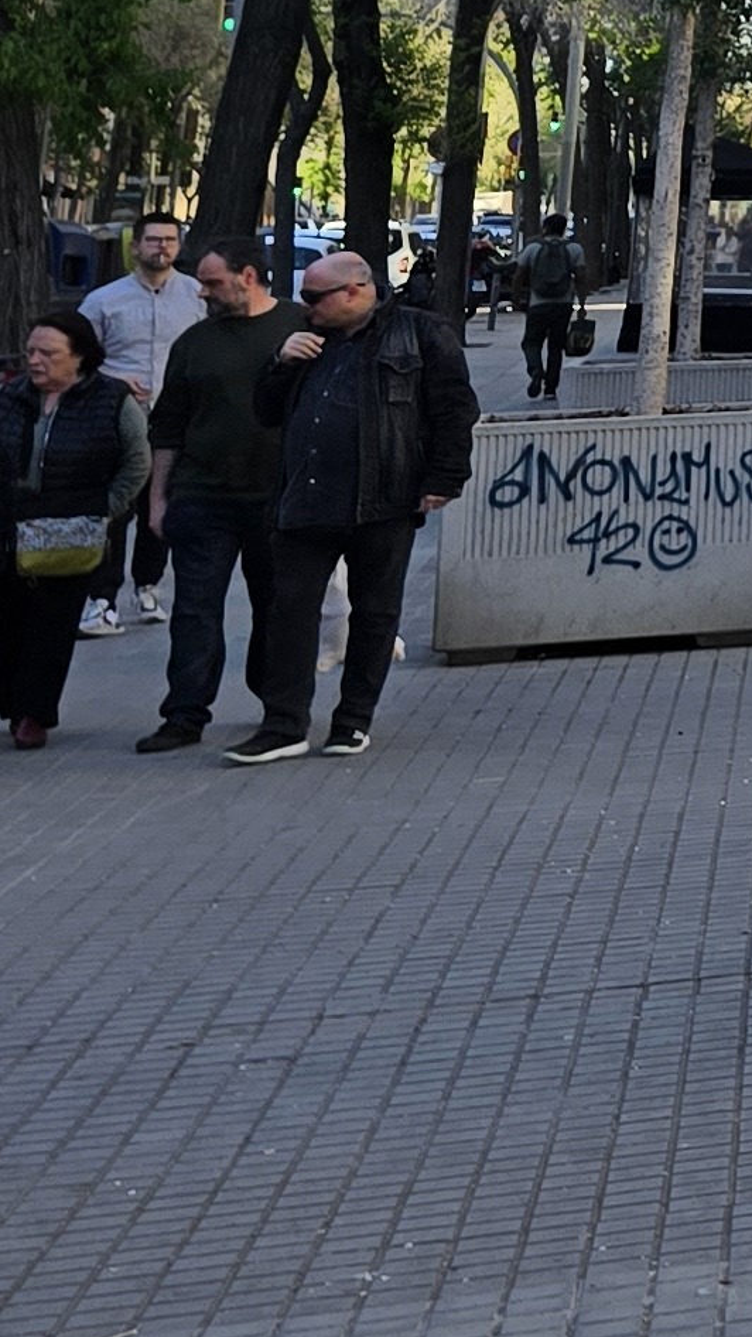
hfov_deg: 8.4
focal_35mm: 106
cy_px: -382
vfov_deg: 18.8
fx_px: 3758
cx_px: 2624
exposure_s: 1/370
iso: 12
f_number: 1.7
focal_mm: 6.3
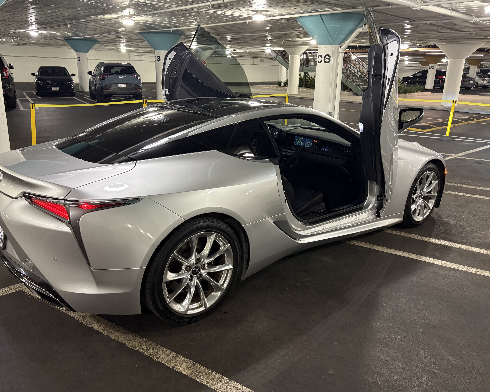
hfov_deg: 62.2
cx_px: 230
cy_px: 195
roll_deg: -0.9
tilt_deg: -16.7
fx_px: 406
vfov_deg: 51.5
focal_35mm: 28
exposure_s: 1/60
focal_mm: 5.96
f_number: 1.6
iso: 320
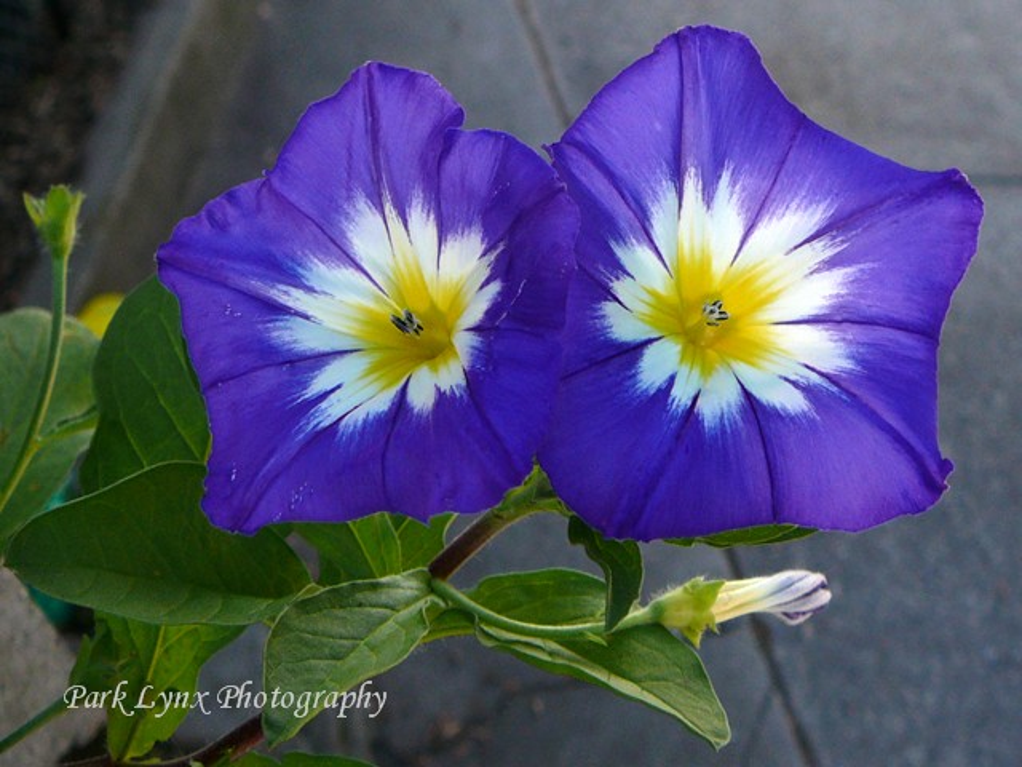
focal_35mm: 35
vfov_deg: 40.7
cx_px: 511
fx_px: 1033
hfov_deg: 52.6
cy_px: 384
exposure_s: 1/400
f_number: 2.8
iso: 80
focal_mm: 5.2
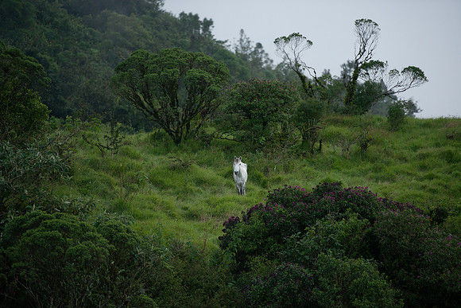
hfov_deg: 10.3
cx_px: 230
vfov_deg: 6.9
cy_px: 154
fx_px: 2562
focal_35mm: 200
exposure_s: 1/250
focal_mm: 200
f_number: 2.8
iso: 200
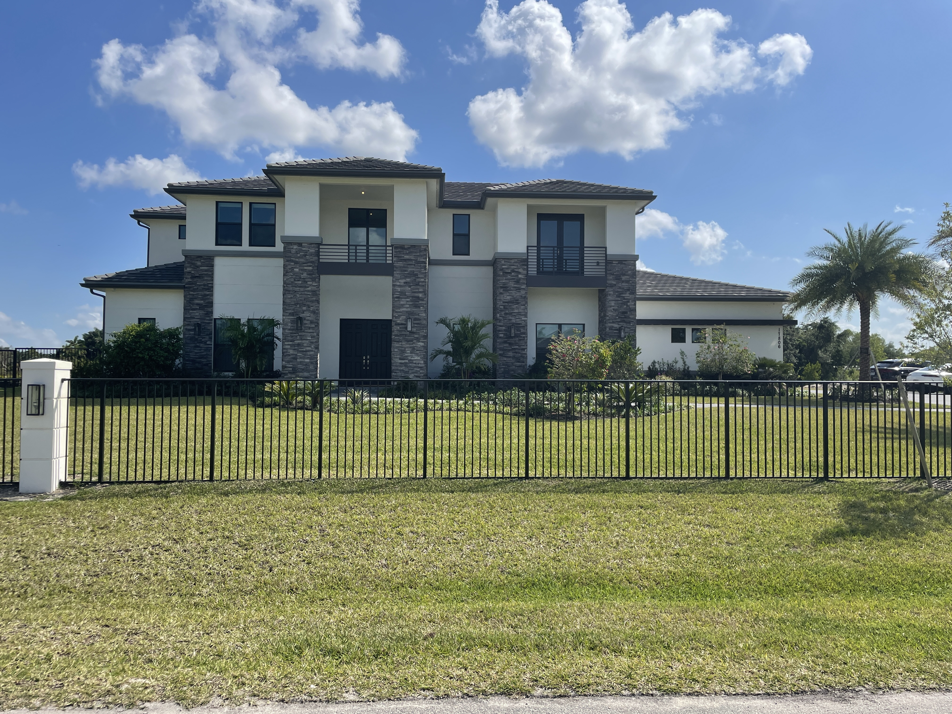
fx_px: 715
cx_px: 476
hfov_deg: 67.3
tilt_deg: +2.4
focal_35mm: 26
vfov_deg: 53.1
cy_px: 357
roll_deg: +0.0
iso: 32
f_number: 1.6
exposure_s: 1/5051
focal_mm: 4.2
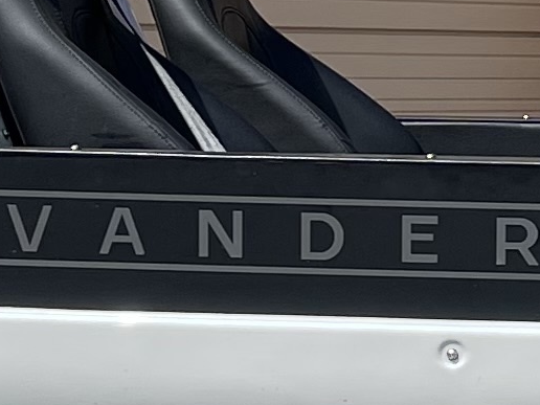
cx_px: 789
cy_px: 177
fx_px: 3167
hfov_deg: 9.5
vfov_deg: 7.3
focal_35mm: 203
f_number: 1.6
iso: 50
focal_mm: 5.1
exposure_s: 1/3922
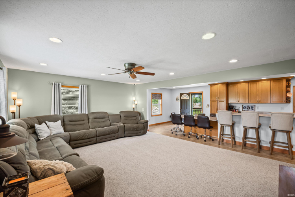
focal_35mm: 14
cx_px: 148
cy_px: 98
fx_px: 115
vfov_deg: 81.2
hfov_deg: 104.3
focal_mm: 14
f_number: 6.3
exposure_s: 1/25
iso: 1600
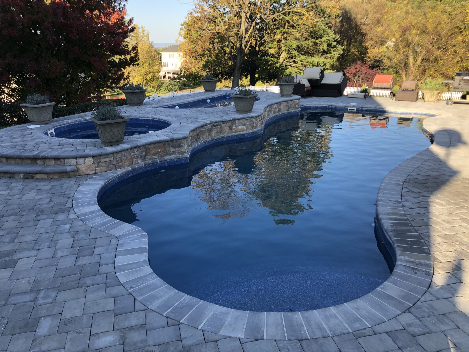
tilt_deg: -19.3
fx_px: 379
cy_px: 176
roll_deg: +2.0
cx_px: 234
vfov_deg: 49.7
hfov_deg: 63.4
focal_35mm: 28
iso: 20
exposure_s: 1/255
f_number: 1.8
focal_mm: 3.99
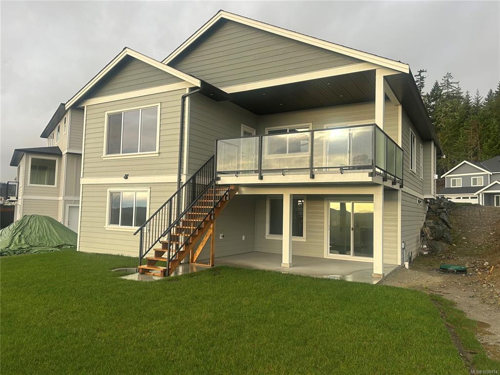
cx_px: 250
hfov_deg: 67.3
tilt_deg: +2.7
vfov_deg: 53.1
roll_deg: -1.2
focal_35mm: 26
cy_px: 188
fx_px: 376
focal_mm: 5.7
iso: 50
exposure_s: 1/433
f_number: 1.5
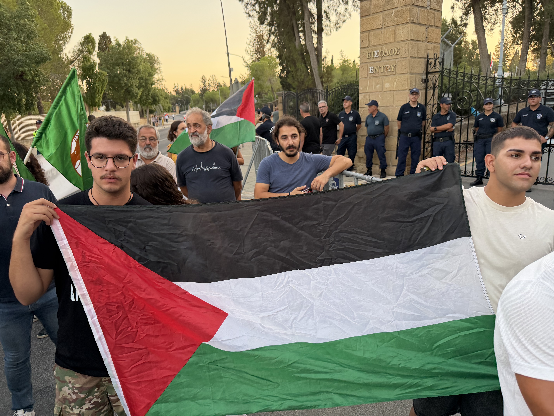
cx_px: 277
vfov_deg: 56.8
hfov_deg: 71.6
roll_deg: +1.0
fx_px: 384
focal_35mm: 24
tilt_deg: -13.1
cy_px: 208
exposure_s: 1/191
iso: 200
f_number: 1.78
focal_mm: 6.76
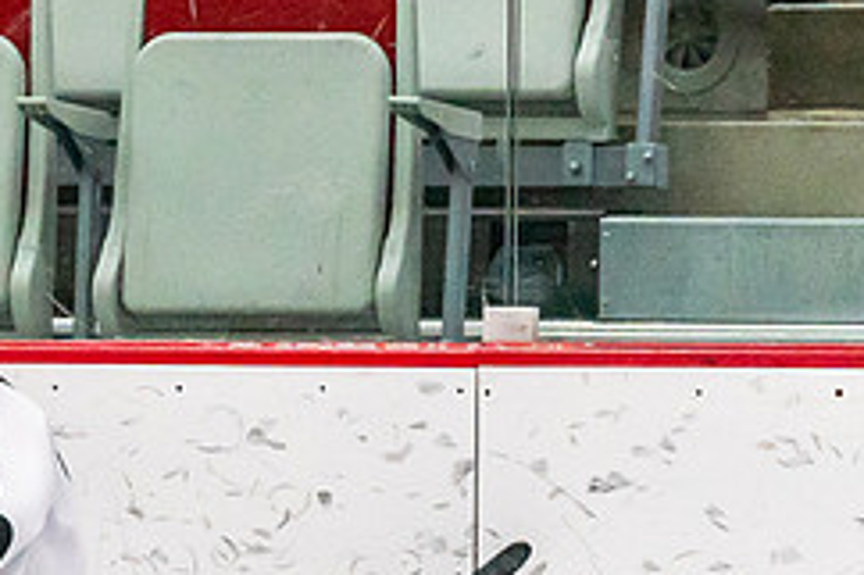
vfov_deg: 1.4
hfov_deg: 2.1
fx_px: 23311
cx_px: 234
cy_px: 518
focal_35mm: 972
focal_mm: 200
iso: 3200
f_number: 2.8
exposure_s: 1/1250
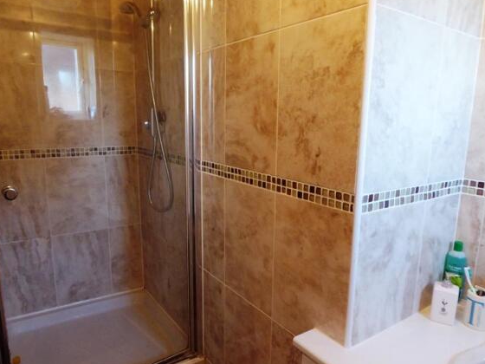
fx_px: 350
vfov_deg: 54.9
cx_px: 246
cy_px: 183
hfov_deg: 69.4
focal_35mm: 25
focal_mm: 4.3
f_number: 3.3
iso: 400
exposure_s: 1/20
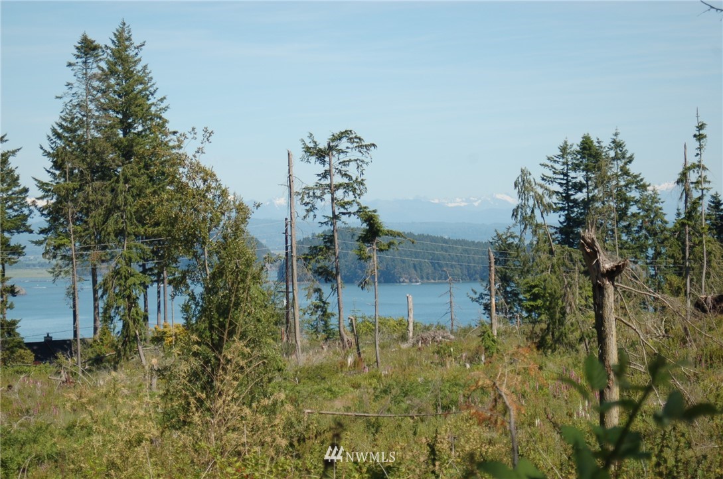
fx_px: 2406
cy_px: 240
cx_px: 362
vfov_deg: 11.4
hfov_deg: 17.1
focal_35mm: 120
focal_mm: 80
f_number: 5.6
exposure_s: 1/640
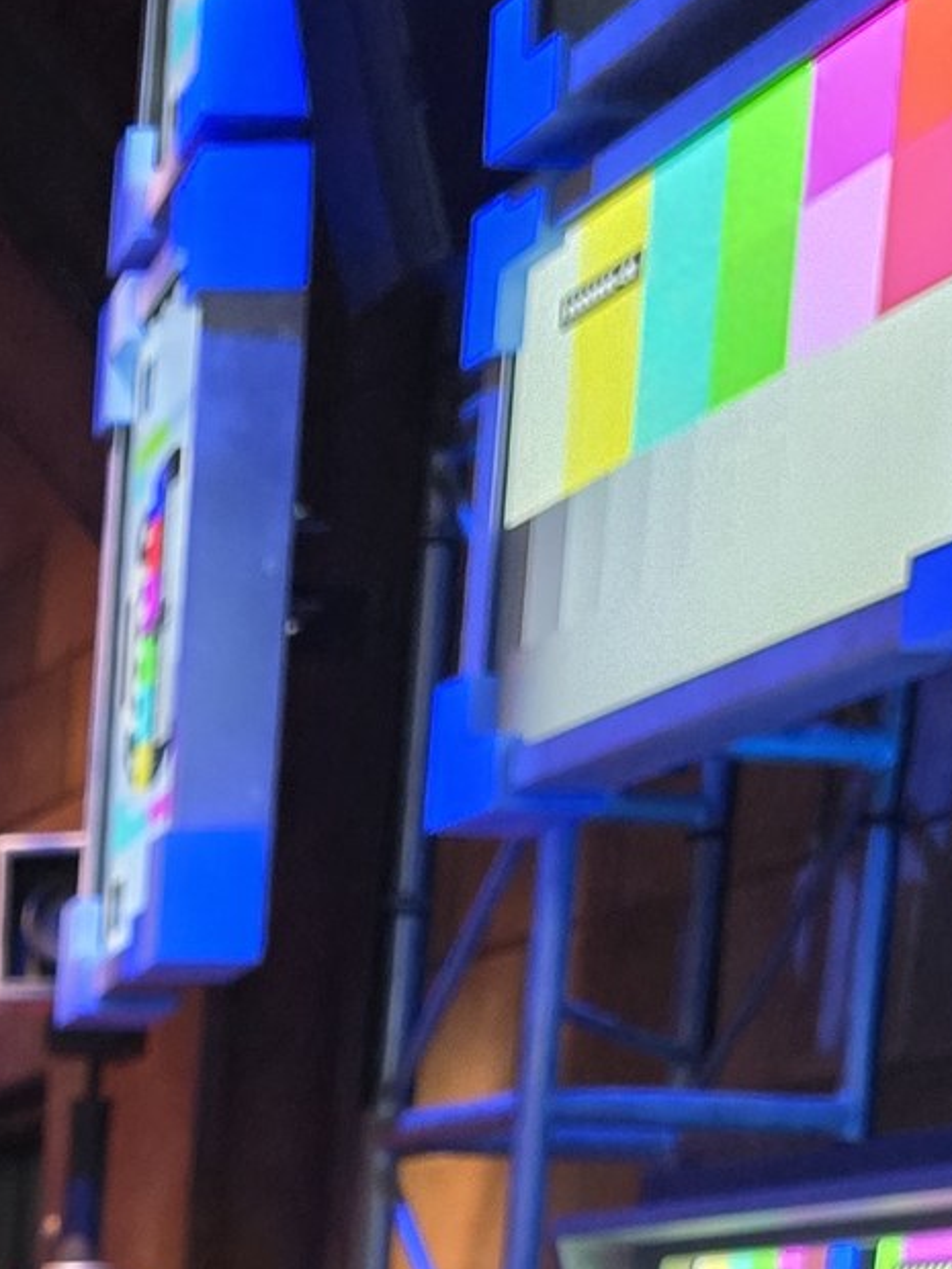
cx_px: -778
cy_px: 1973
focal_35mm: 89
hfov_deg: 14.5
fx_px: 3264
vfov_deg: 19.0
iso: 1600
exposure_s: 1/40
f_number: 1.7
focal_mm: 6.3
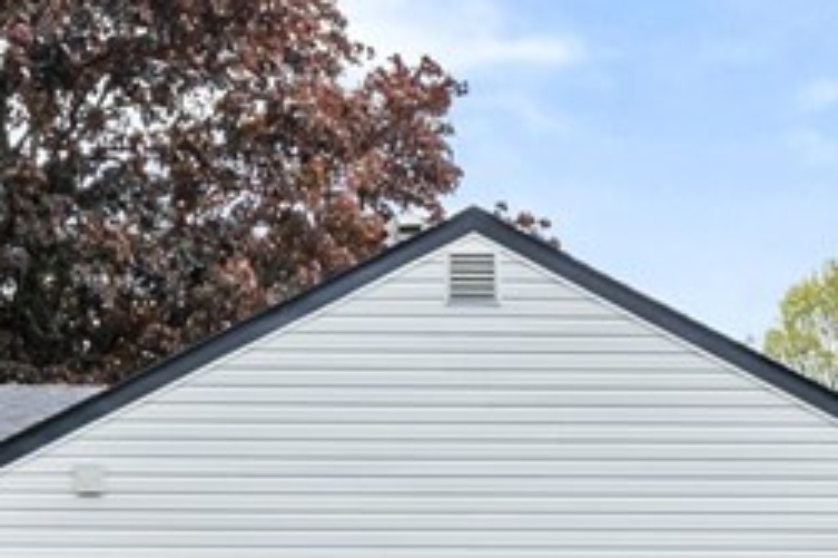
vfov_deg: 12.1
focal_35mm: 104
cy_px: 987
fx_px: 2419
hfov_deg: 19.6
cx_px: 464
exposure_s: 1/200
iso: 250
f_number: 9
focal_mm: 16
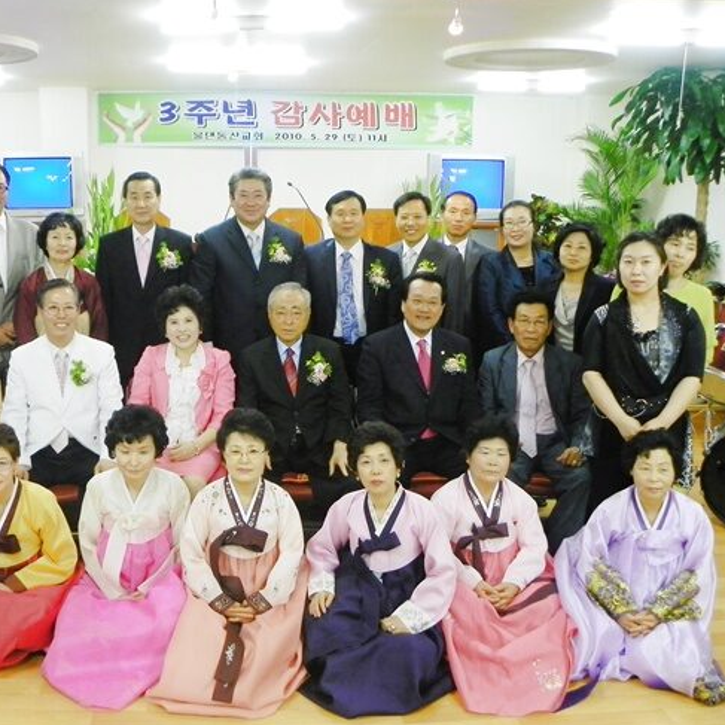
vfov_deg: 49.7
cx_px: 225
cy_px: 361
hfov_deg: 48.6
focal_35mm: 33
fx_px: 782
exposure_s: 1/30
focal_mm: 4.6
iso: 200
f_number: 2.8
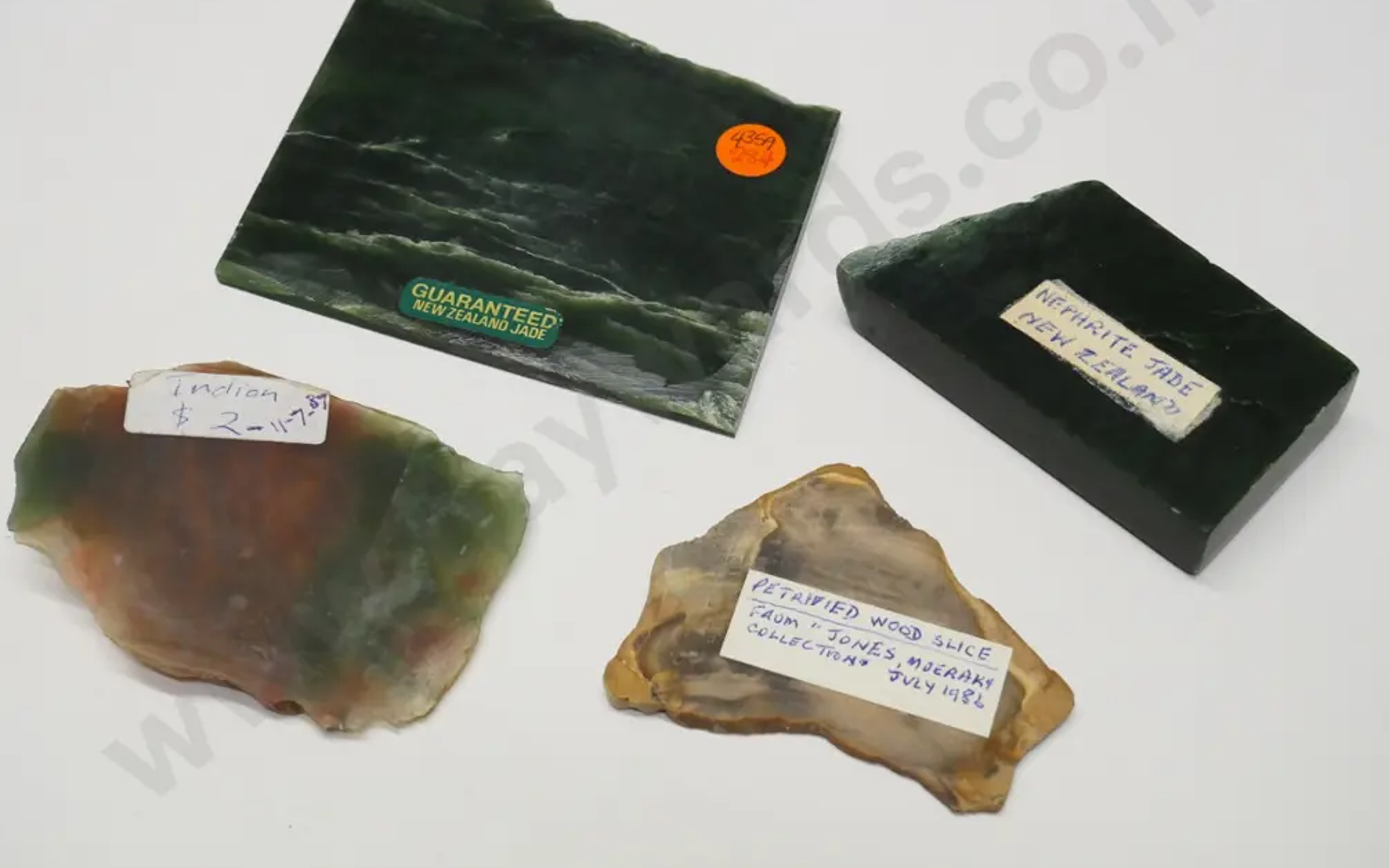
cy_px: 357
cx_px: 686
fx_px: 2044
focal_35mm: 54
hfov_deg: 37.5
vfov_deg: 23.9
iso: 1600
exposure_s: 1/125
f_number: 6.3
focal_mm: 25
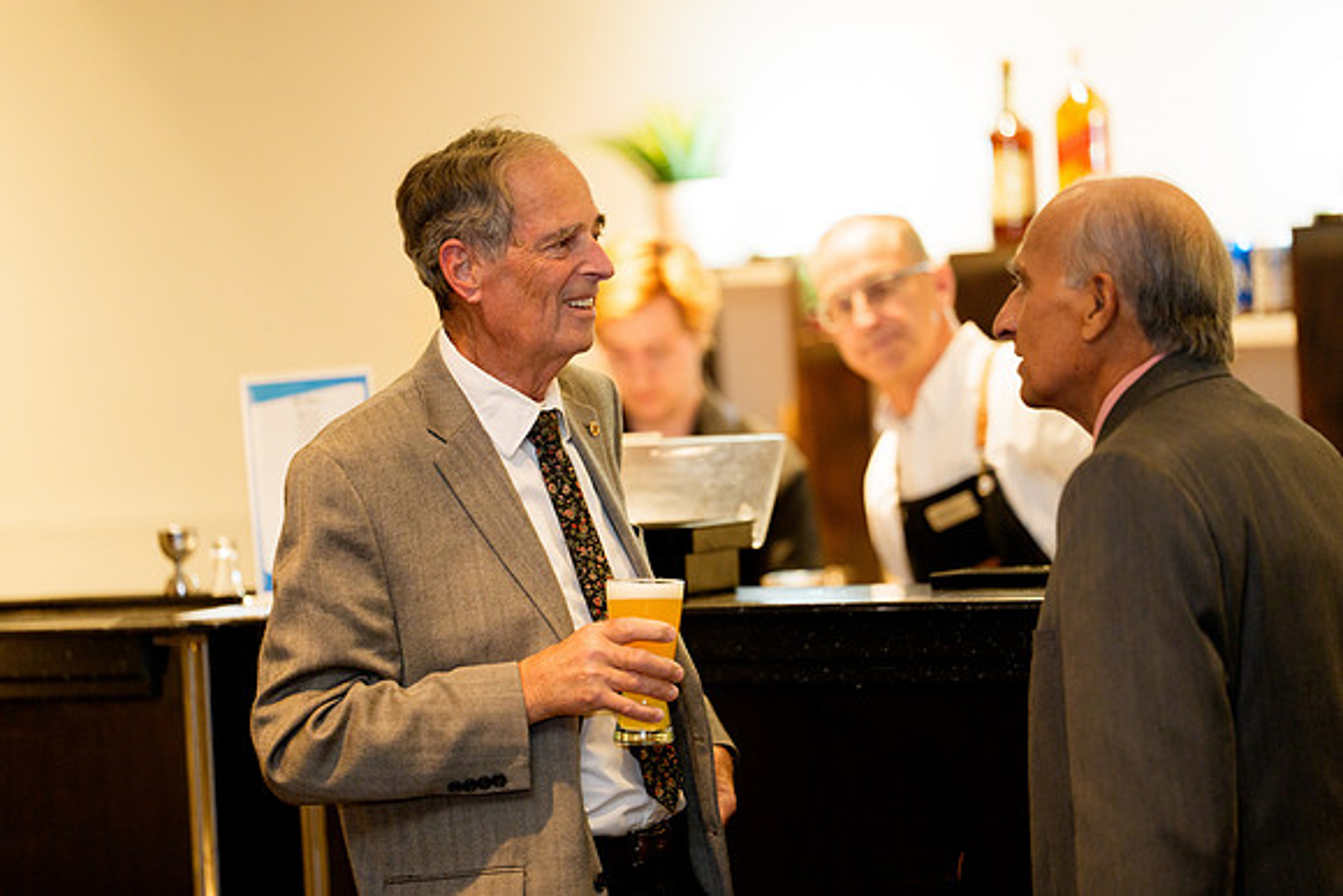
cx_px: 655
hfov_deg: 14.3
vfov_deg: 9.6
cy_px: 448
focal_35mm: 143
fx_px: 5334
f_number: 2
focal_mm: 137
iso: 3200
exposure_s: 1/125
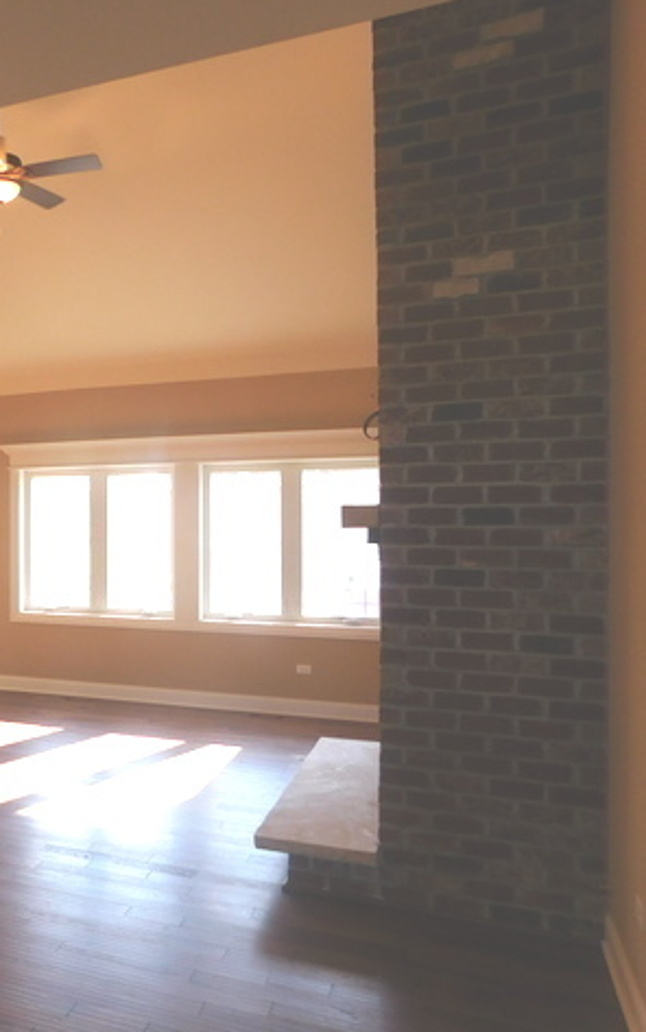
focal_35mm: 33
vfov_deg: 58.1
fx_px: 929
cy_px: 521
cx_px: -17
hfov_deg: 34.5
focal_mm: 4
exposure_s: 1/80
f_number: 3
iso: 125
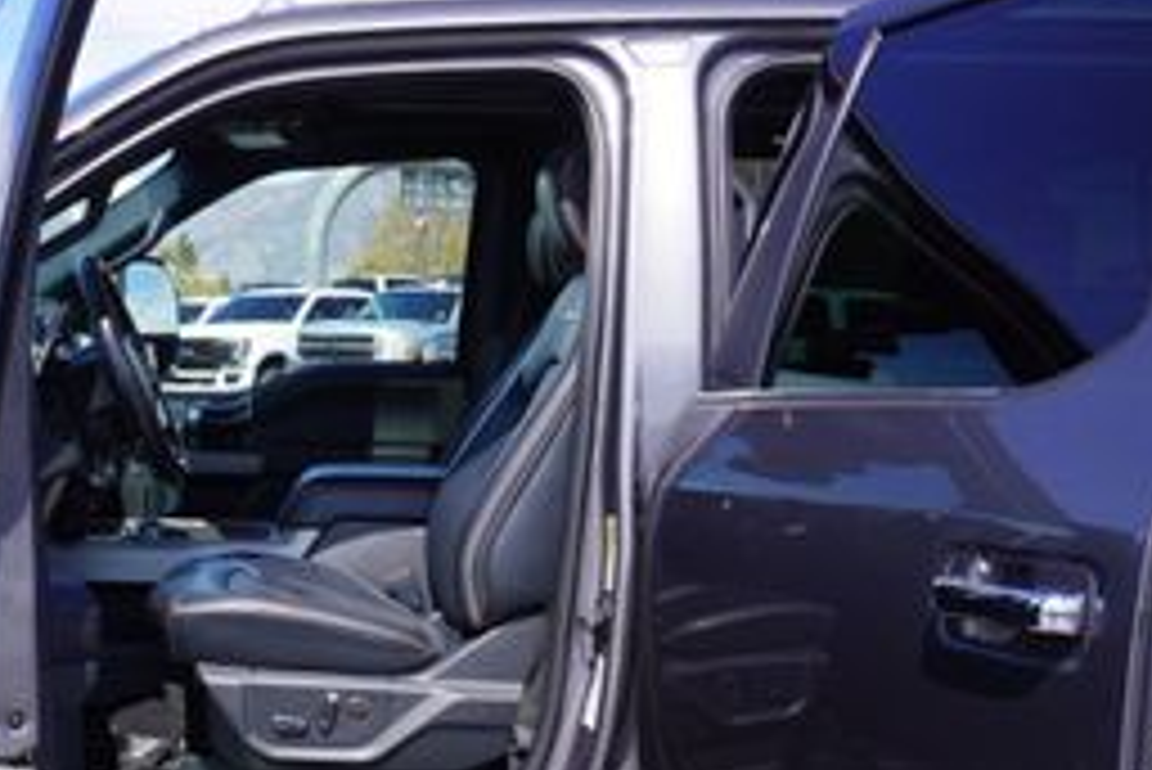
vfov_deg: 22.2
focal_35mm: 60
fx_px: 1921
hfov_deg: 32.1
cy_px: 680
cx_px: 158
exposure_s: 1/125
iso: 100
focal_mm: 16
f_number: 9
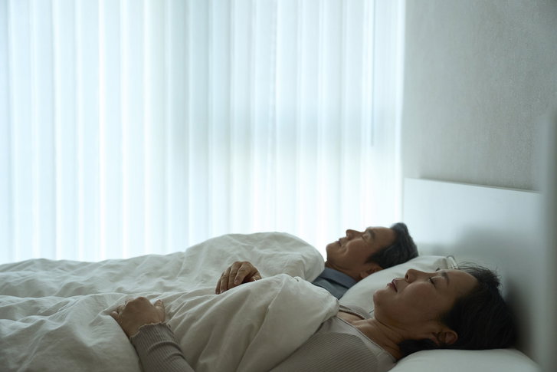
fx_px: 573
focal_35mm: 37
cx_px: 278
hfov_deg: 51.9
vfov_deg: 36.0
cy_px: 186
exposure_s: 1/160
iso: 1250
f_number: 3.2
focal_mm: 37
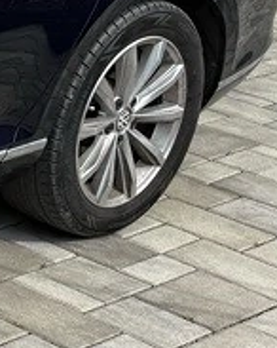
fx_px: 1314
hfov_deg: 9.1
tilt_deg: -14.7
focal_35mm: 128
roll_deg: -1.9
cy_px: 38
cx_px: -605
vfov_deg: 14.9
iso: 80
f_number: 1.78
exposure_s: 1/3425
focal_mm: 6.76
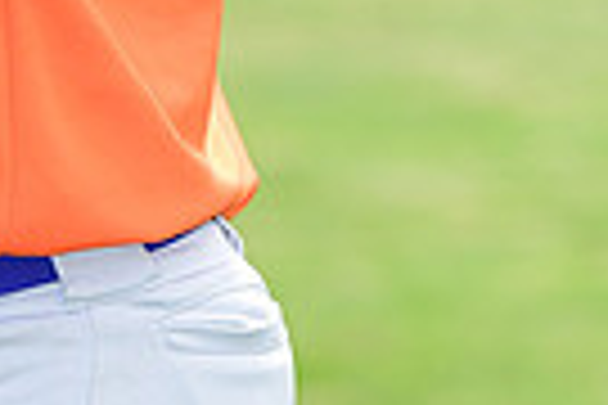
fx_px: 11230
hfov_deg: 3.1
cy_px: -446
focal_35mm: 665
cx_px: 2
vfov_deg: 2.1
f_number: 4.5
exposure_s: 1/320
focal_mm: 155
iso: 125
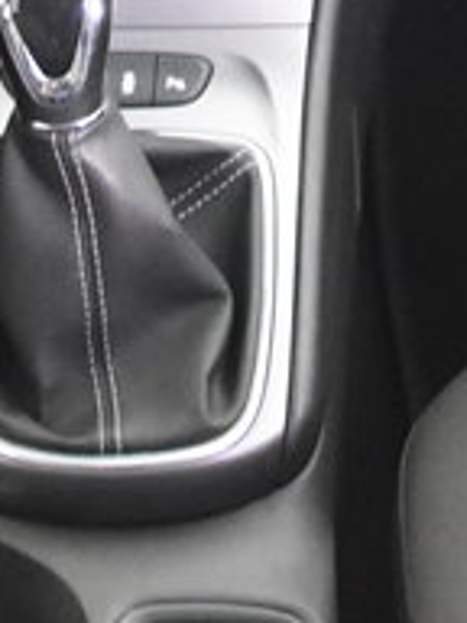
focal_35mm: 154
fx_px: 2770
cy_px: -238
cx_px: 107
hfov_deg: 9.6
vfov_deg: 12.3
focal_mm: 20
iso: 6400
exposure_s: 1/30
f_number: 2.8
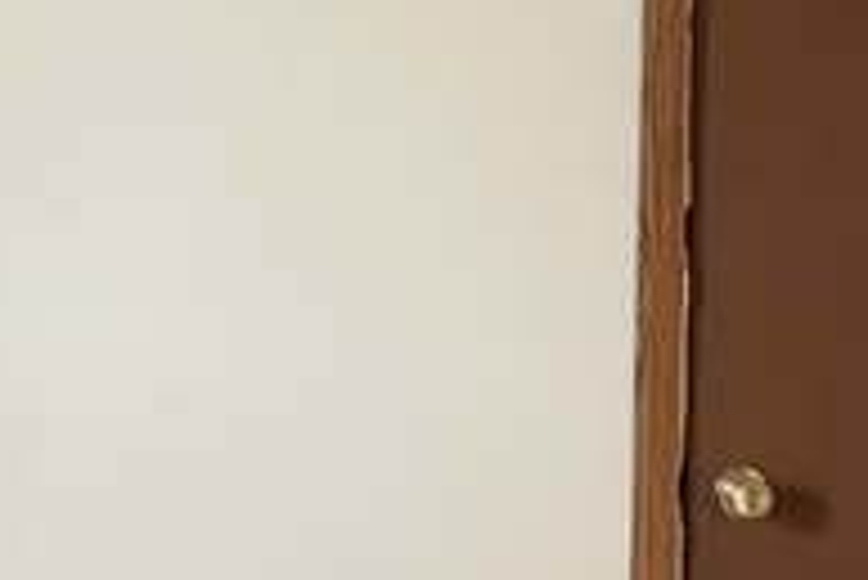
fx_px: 4488
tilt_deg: -9.7
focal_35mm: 186
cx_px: 189
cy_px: 755
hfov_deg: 11.0
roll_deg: +1.1
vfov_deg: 7.3
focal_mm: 6.76
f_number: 1.78
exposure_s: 1/60
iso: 500
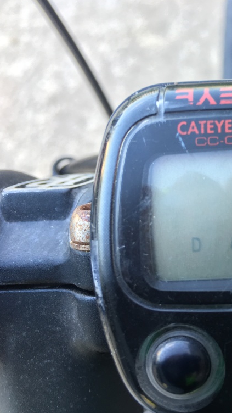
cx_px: 277
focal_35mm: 43
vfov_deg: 47.4
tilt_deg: -79.2
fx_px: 470
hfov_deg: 25.0
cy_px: 204
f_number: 2.2
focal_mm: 4.15
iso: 32
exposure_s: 1/30
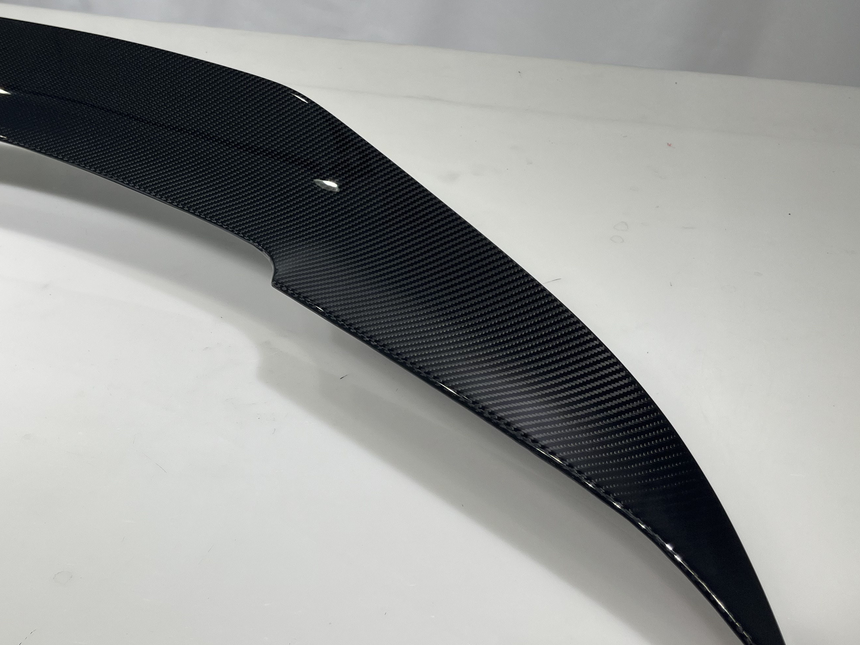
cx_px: 234
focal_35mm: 40
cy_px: 283
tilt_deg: -31.0
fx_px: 994
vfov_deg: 35.9
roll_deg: +2.3
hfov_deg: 45.5
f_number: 1.6
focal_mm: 5.1
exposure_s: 1/271
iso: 50
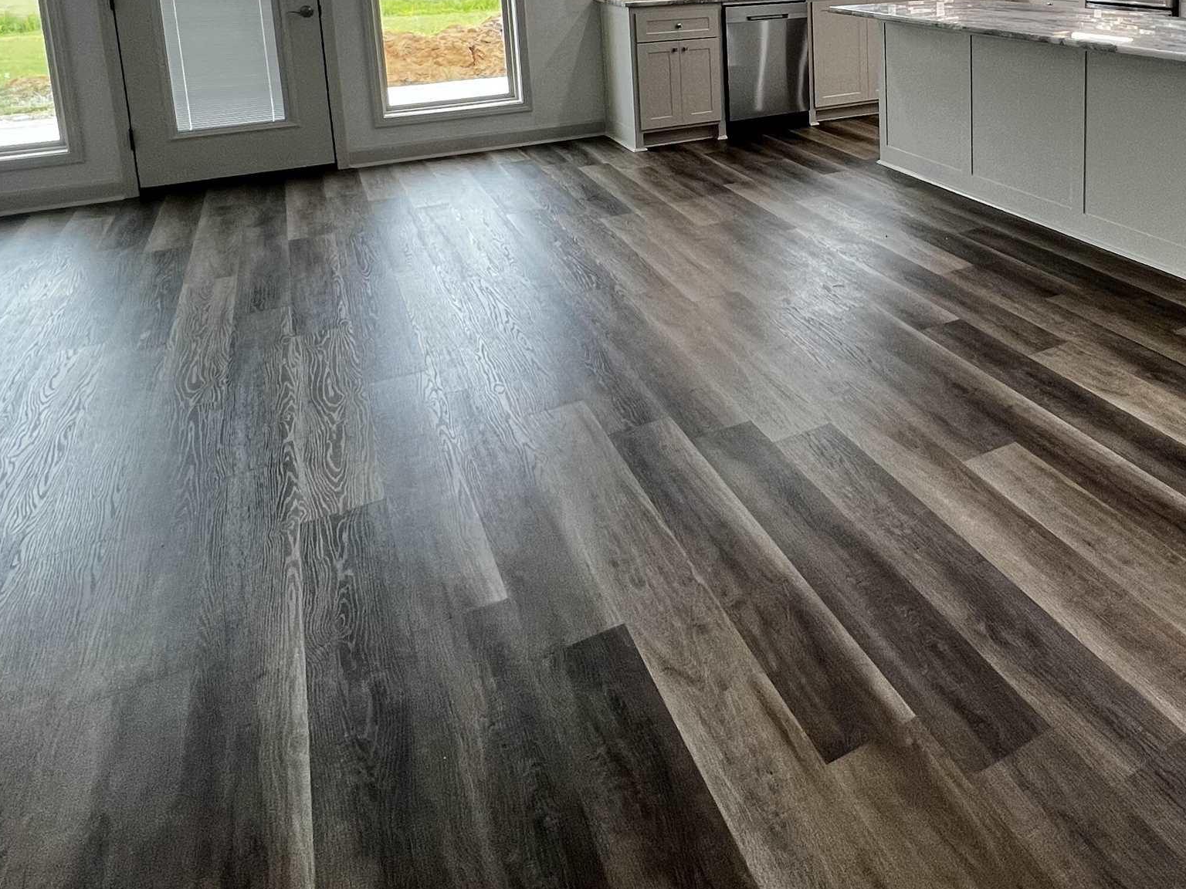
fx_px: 891
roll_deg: +0.2
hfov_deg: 63.3
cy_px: 79
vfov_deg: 47.4
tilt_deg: -11.0
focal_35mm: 26
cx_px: 893
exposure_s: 1/120
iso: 100
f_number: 1.8
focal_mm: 1.57
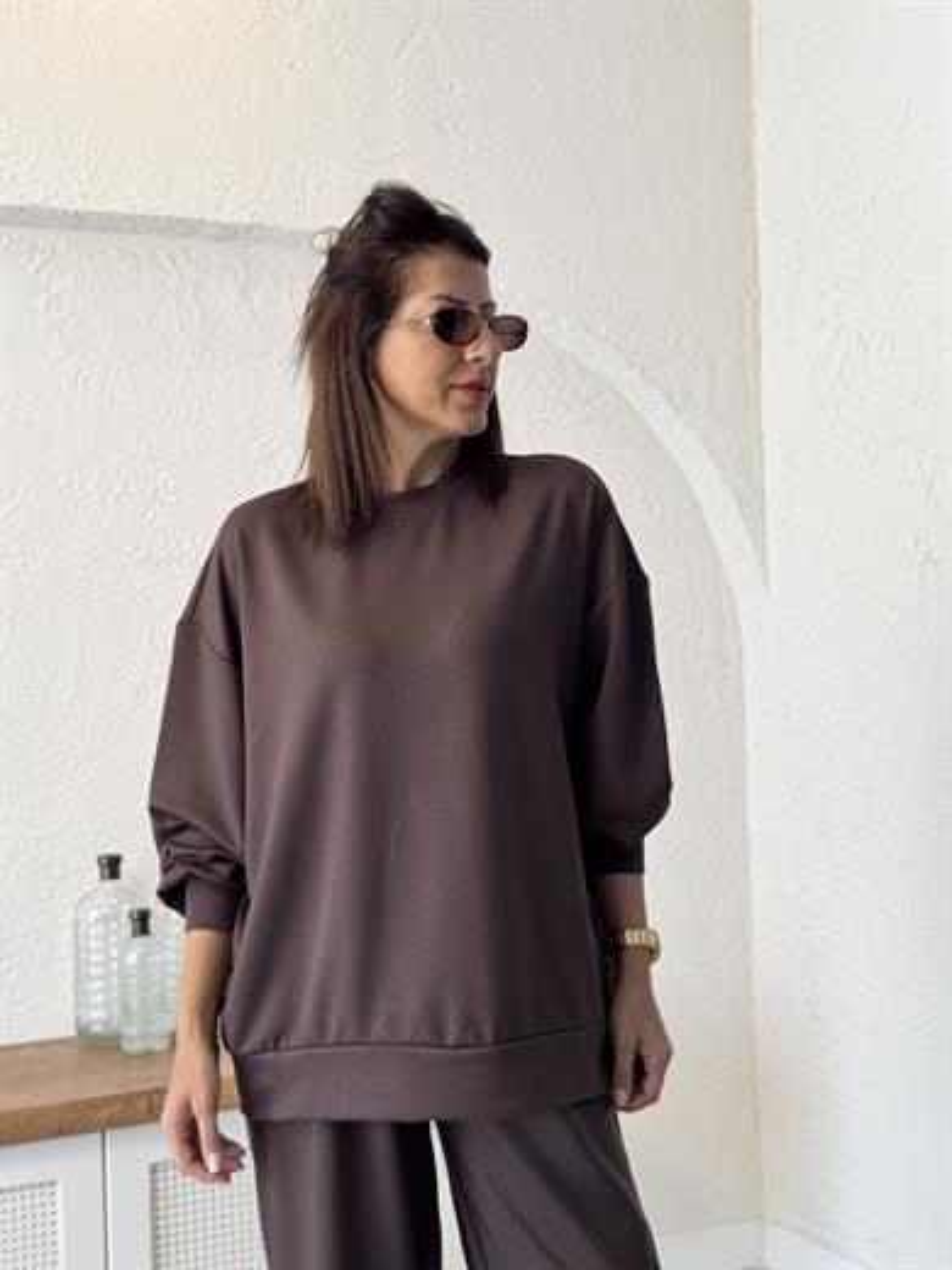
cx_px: 476
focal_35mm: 48
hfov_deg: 30.3
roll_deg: +1.5
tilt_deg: -0.5
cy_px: 635
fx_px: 1760
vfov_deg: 39.7
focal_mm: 6.76
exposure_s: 1/178
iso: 50
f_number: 1.78
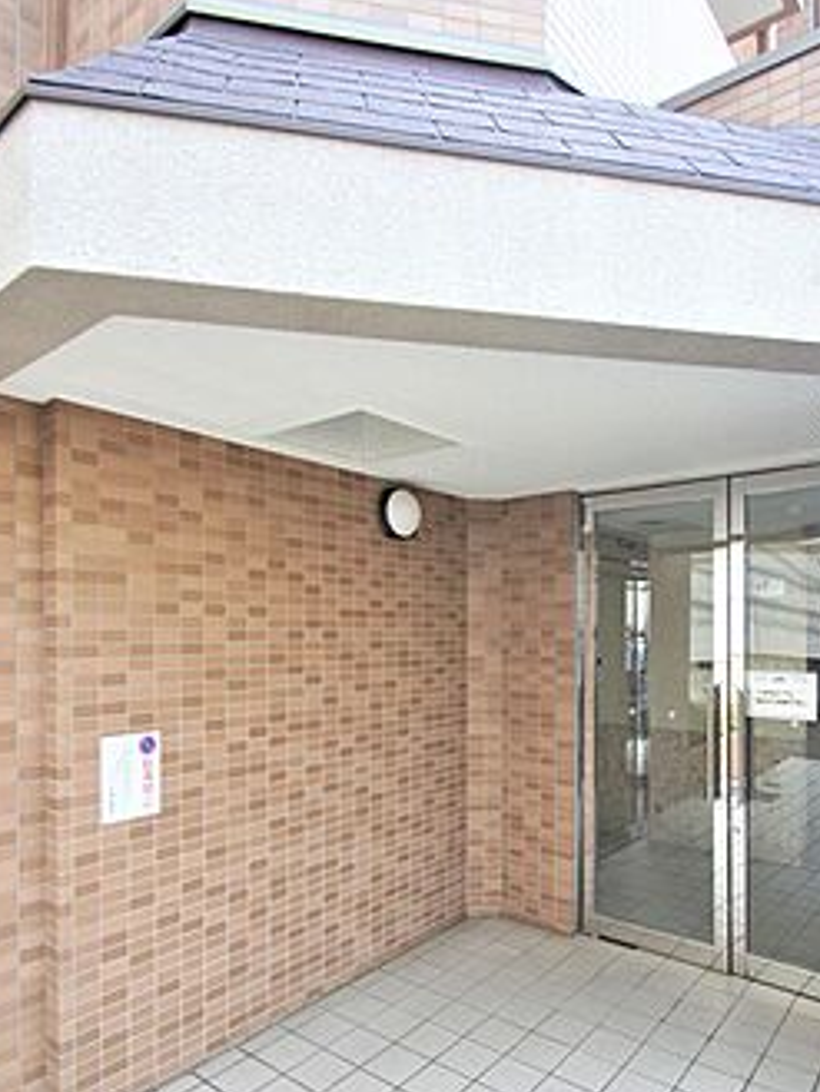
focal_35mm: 21
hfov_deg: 63.4
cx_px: 433
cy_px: 627
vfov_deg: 78.5
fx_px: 663
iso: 100
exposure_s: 1/60
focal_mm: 10
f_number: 5.6
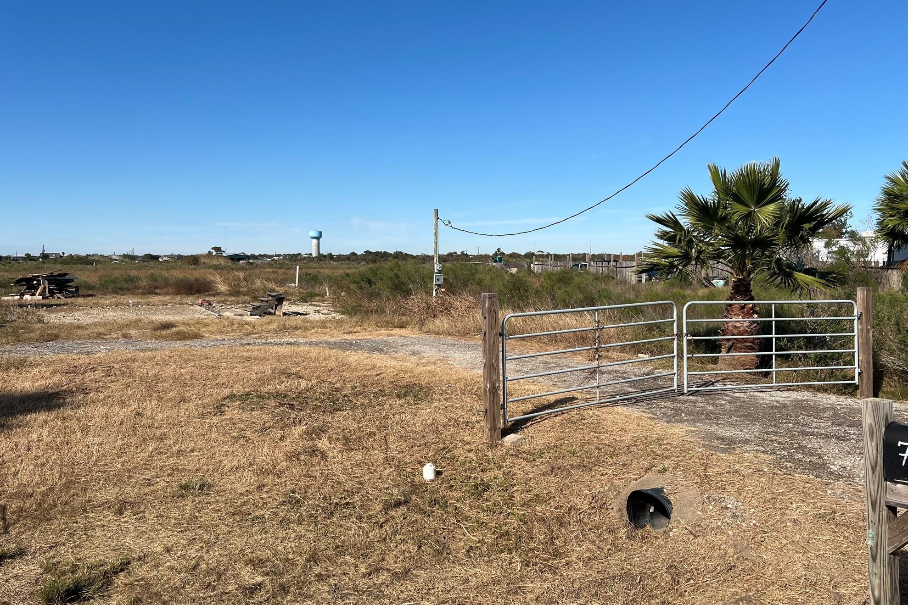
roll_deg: +1.1
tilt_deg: -3.0
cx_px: 442
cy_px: 272
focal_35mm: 28
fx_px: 706
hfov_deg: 65.5
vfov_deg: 46.3
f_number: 1.5
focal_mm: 5.7
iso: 50
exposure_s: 1/5882
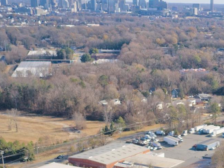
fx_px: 544
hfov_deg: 22.3
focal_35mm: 84
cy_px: 166
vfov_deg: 17.2
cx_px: 230
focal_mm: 10.3
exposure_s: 1/120
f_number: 3.5
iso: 100
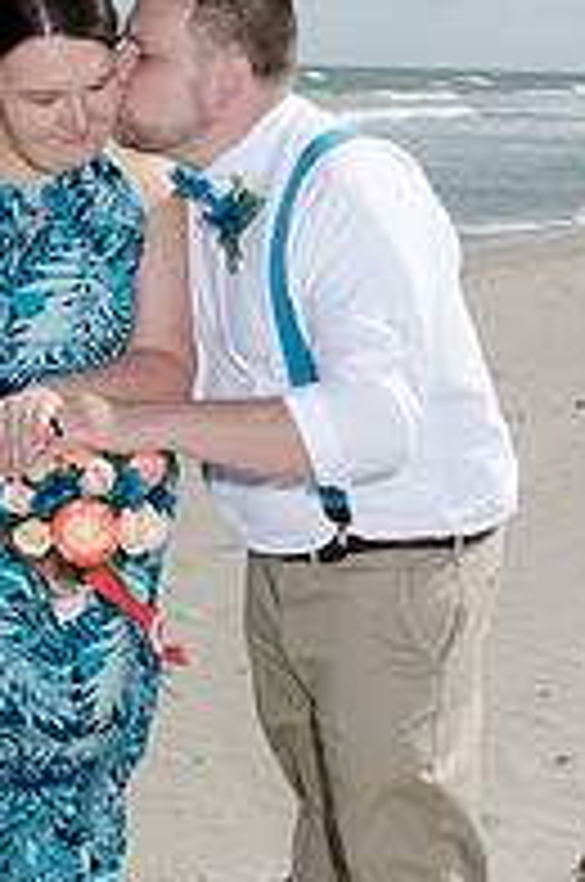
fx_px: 1688
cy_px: 428
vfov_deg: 29.3
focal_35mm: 69
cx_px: 162
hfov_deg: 19.6
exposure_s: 1/250
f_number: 10
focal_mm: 20
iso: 100
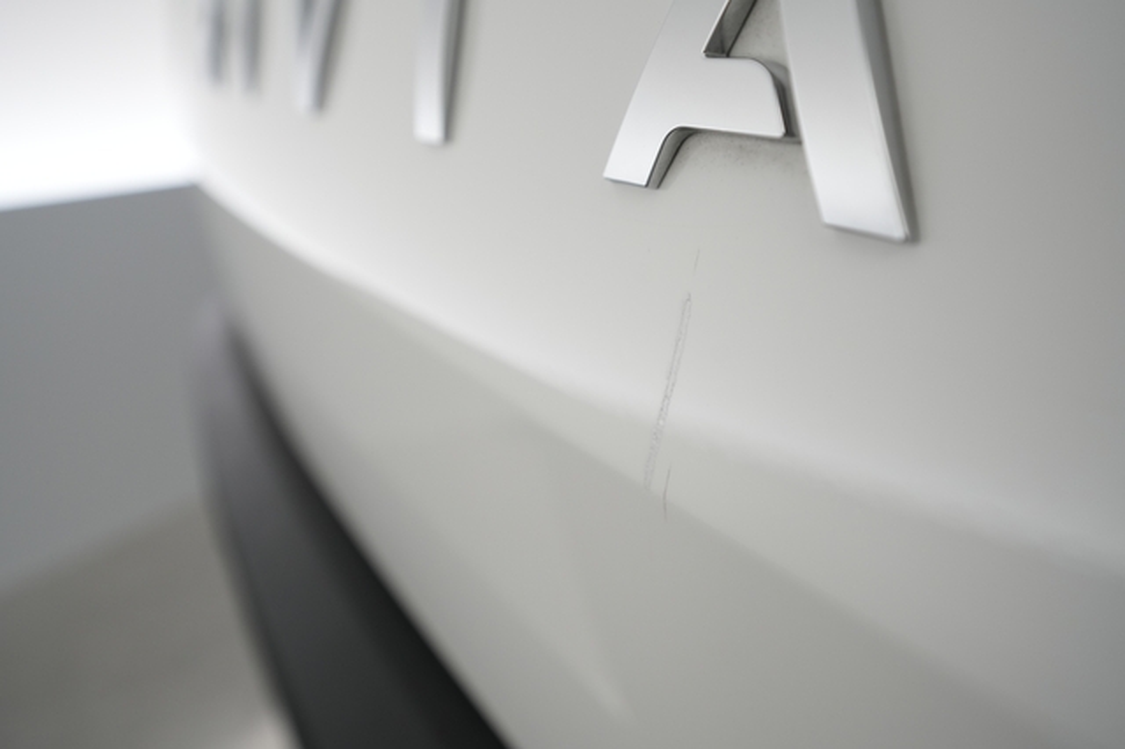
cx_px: 562
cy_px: 374
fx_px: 875
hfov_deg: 65.5
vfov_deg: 46.4
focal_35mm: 28
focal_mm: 28
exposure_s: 1/100
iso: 1000
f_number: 4.5
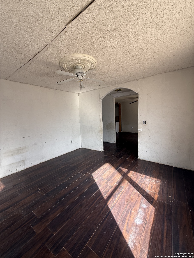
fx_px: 105
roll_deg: +2.8
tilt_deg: -7.3
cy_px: 129
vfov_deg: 102.1
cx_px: 97
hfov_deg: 85.7
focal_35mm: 14
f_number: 2.2
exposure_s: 1/195
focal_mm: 2.22
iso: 50
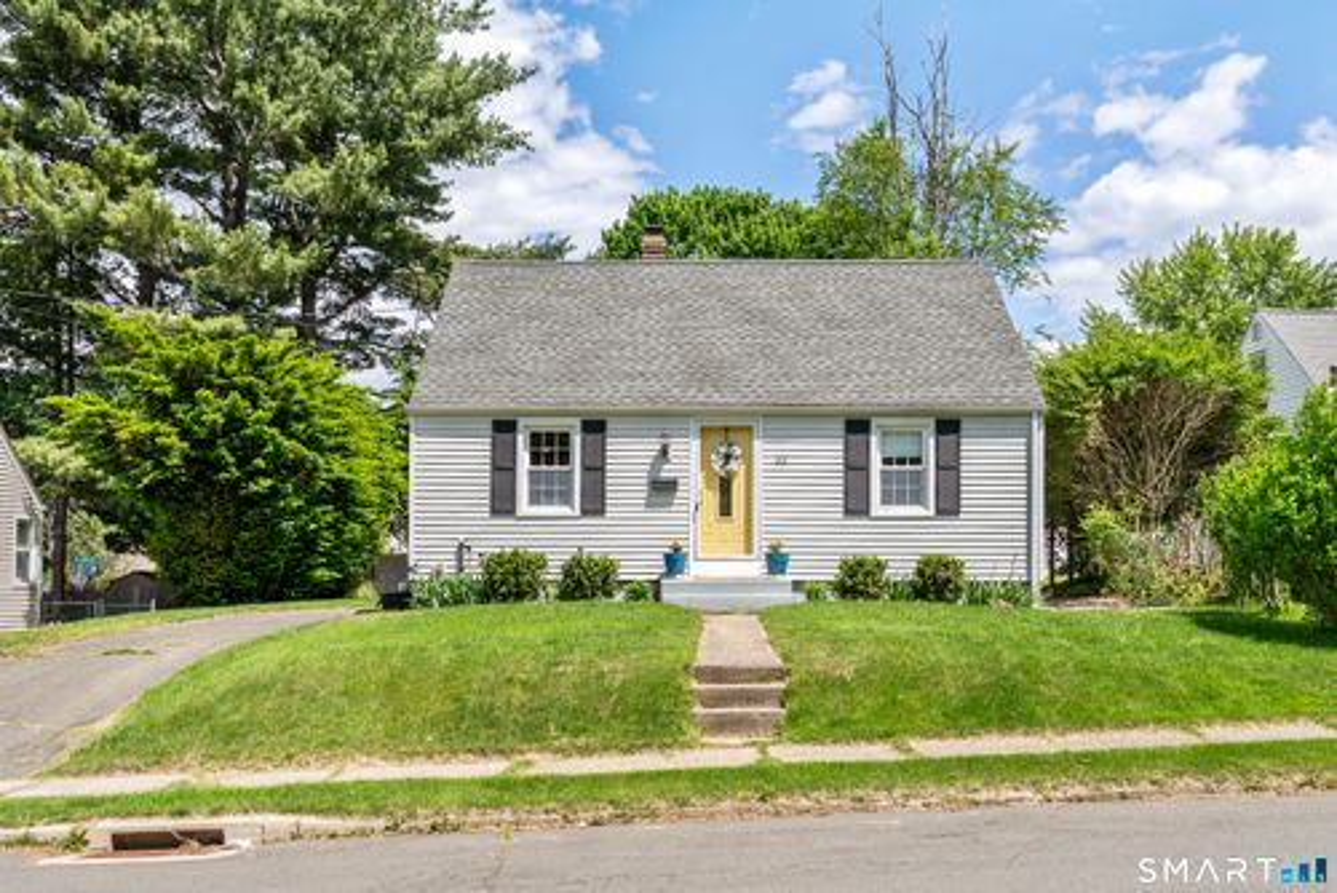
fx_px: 1301
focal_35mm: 35
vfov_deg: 37.9
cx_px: 668
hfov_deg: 54.4
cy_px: 446
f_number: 5.6
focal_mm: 35
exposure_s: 1/500
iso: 80
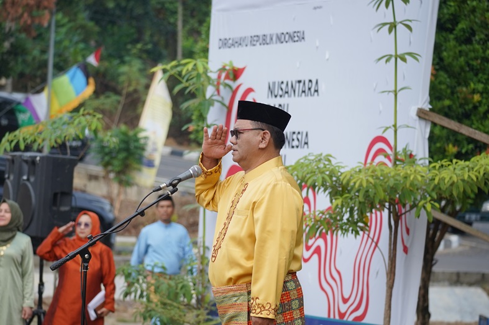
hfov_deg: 10.2
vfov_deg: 6.8
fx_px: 2743
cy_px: 162
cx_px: 244
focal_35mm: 202
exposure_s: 1/640
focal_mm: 135
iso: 500
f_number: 5.6
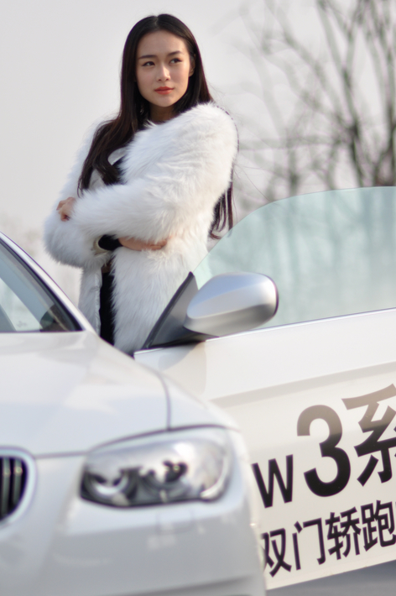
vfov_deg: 12.7
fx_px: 2672
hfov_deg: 8.5
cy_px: 282
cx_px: 175
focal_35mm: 162
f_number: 1.8
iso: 200
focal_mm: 85
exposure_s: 1/4000
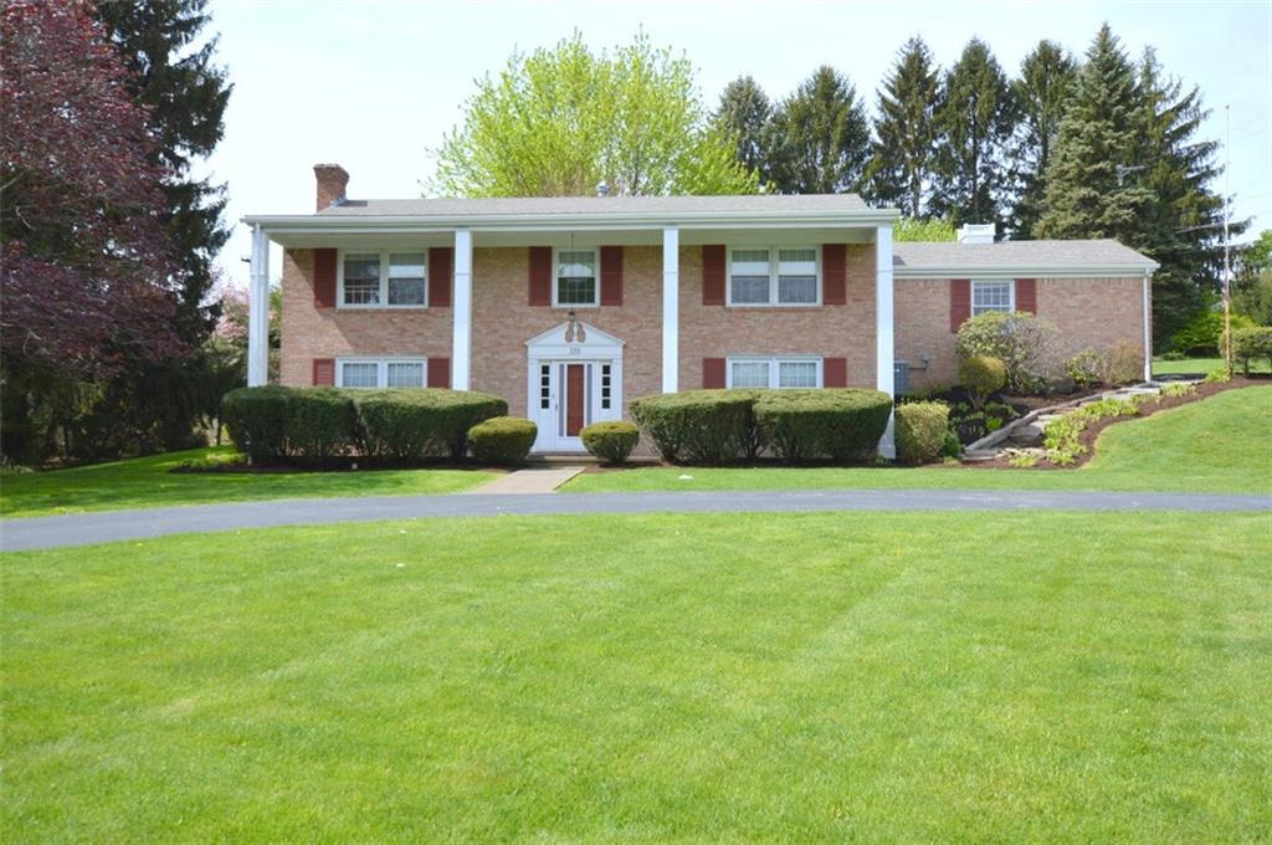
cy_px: 422
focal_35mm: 30
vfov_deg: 43.5
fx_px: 1059
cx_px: 636
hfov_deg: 62.0
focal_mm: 20
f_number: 7.1
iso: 100
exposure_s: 1/200
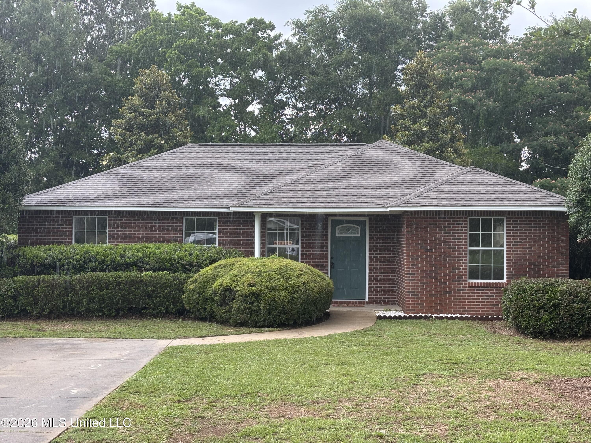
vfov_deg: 28.0
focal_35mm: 52
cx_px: 296
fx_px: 888
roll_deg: -0.4
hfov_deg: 36.8
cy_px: 222
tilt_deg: +1.7
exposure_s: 1/286
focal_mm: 5.96
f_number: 1.6
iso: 32
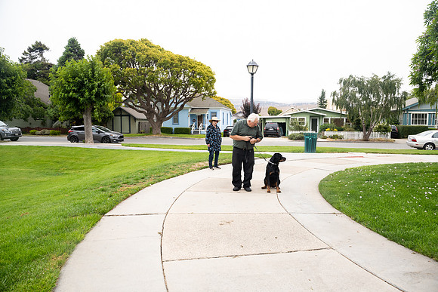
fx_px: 341
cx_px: 219
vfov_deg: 46.4
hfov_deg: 65.5
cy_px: 146
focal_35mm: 28
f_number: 4
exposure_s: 1/500
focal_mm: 28
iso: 640
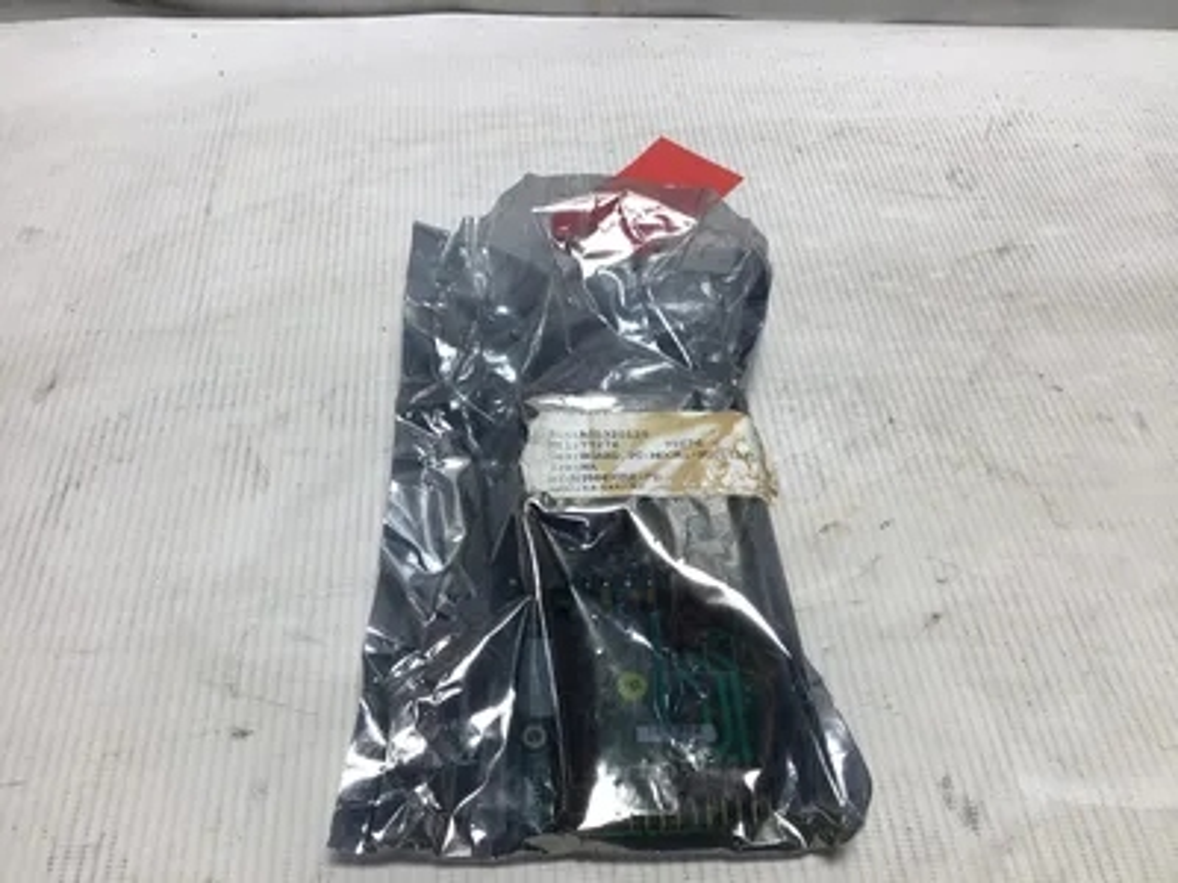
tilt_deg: -50.7
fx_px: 1055
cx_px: 589
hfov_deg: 58.4
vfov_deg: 45.4
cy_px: 442
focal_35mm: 31
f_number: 2.4
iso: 25
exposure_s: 1/127
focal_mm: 3.3
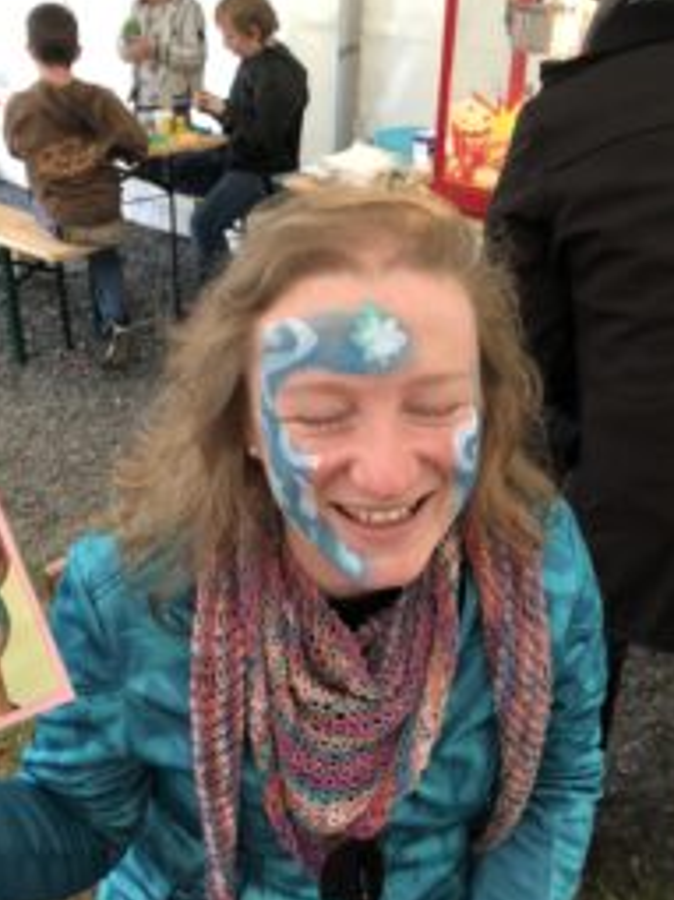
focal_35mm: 38
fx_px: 987
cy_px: 476
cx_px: 381
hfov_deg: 37.6
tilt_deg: -29.2
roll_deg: +0.1
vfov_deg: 49.0
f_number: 1.8
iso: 100
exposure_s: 1/11
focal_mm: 4
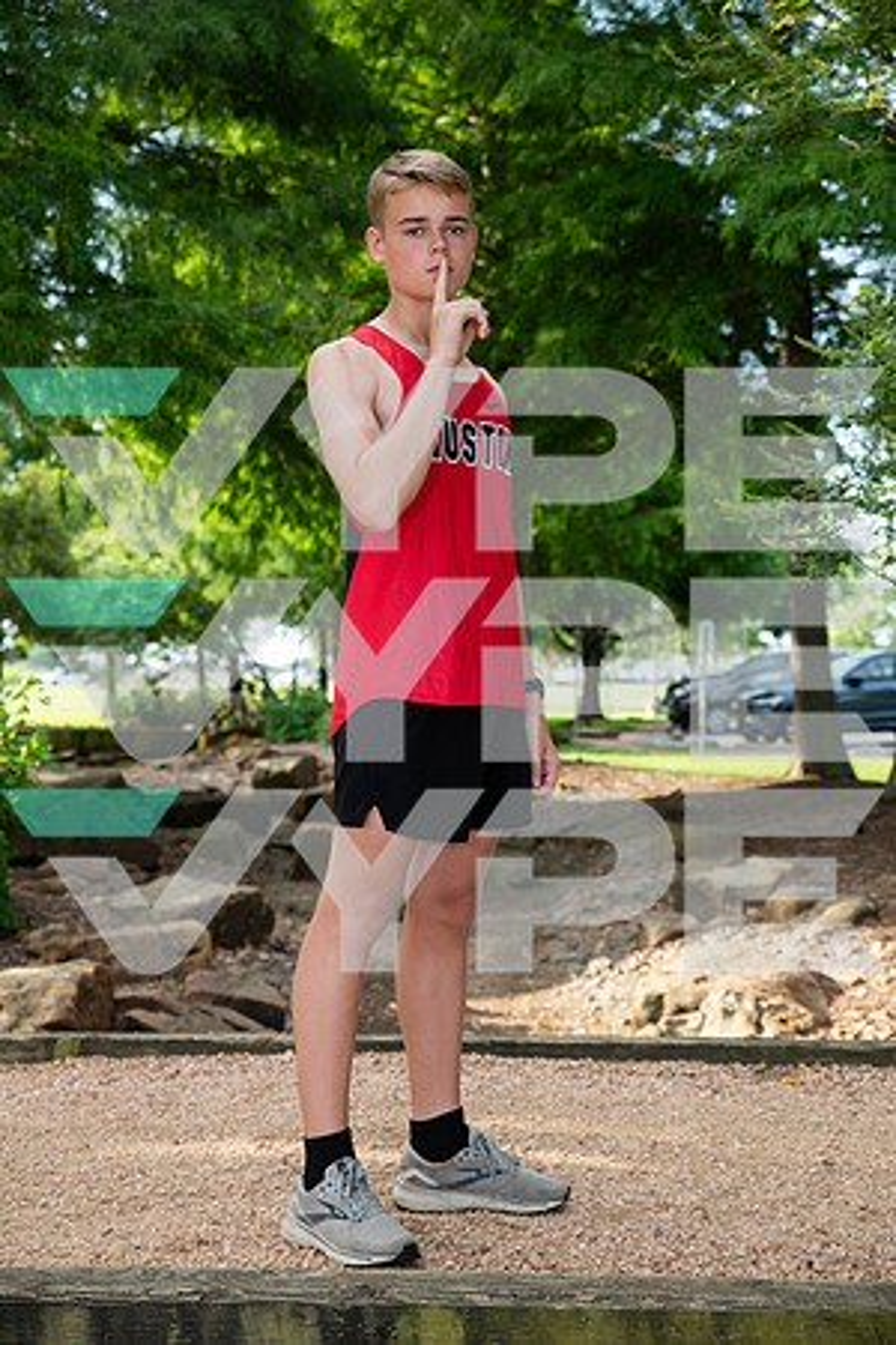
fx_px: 2053
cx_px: 448
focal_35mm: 55
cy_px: 672
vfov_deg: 36.2
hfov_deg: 24.6
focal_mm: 55
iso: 400
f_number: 4.5
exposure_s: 1/500
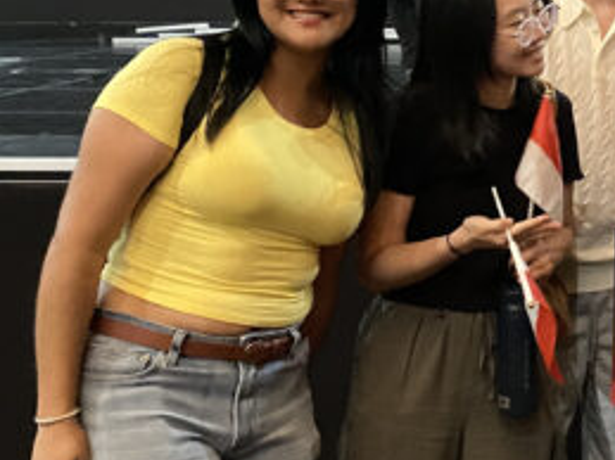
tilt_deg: -5.6
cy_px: 128
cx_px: 738
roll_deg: -0.5
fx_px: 1367
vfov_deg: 19.0
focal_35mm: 77
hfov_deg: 23.2
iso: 800
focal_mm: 4.25
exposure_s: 1/24
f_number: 1.8
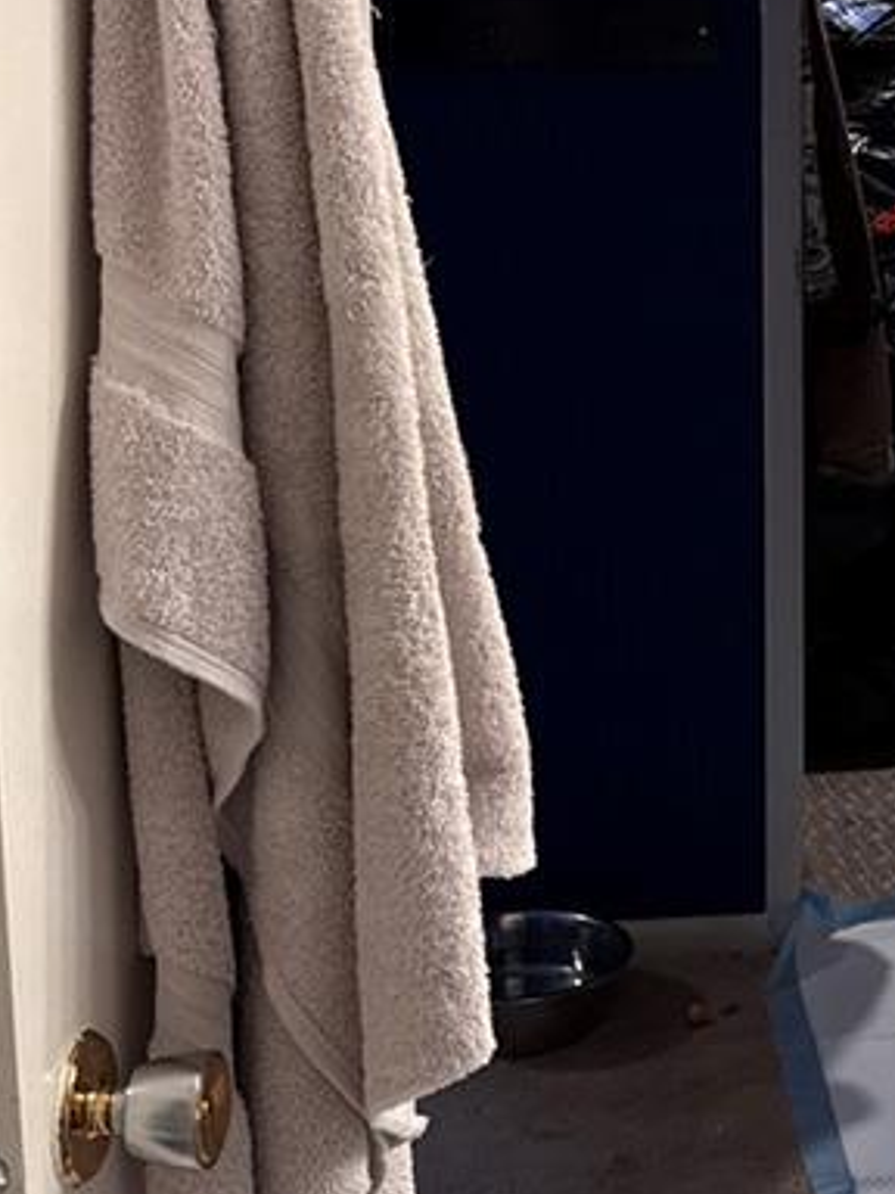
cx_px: 1047
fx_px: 2586
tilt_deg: -9.5
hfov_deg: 18.7
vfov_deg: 25.9
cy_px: 423
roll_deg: -1.6
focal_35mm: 75
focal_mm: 6.76
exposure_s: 1/60
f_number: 1.78
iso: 200
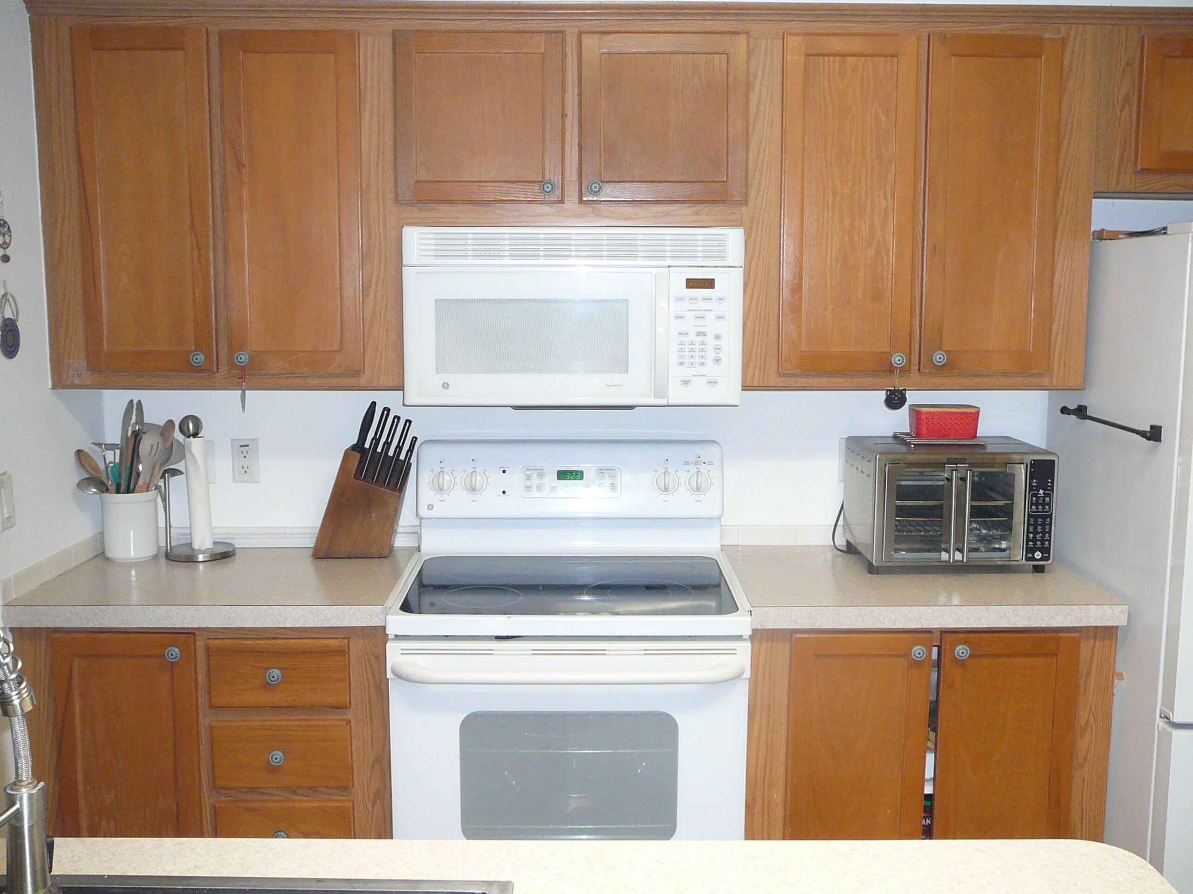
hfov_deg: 52.6
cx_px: 596
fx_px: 1206
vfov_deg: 40.7
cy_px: 447
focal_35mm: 35
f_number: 2.8
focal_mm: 5.2
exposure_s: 1/30
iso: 250
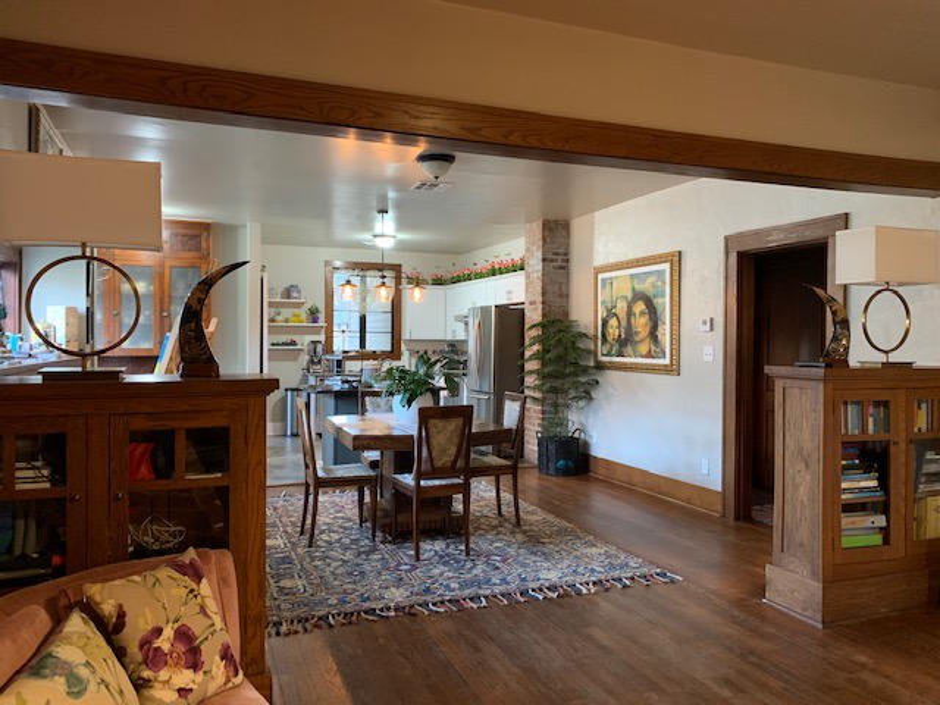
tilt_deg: -1.9
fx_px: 706
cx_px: 470
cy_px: 352
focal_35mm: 26
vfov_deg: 53.1
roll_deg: -0.4
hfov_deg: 67.3
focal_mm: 4.25
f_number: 1.8
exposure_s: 1/30
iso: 400
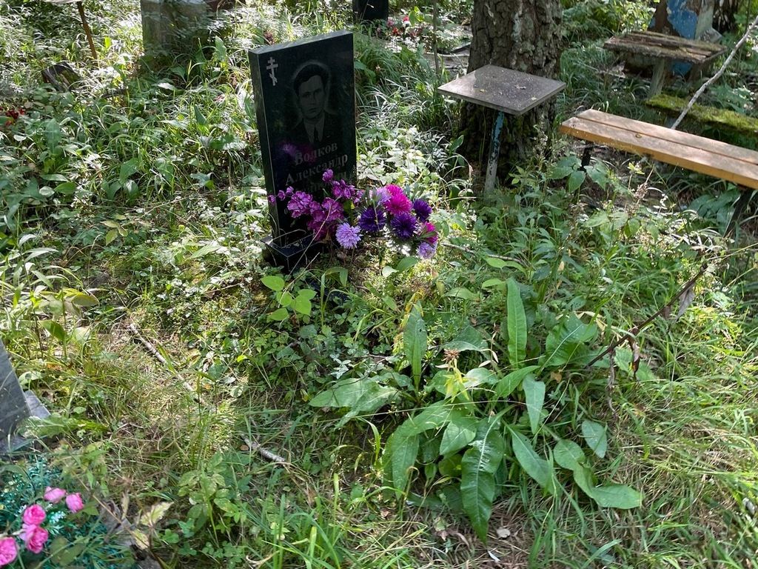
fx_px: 569
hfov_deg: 67.3
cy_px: 284
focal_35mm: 26
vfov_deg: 53.1
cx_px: 379
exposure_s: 1/121
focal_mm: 4.2
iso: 100
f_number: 1.6
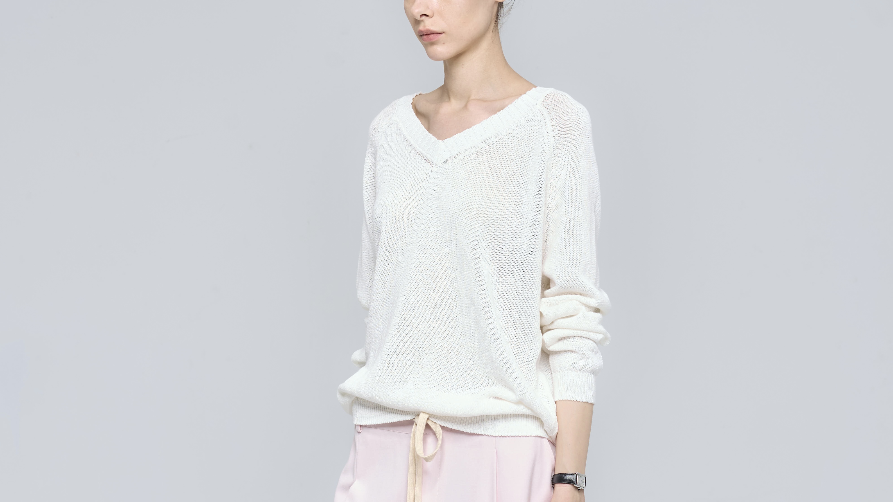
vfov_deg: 9.0
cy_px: 497
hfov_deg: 16.0
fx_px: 3173
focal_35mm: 134
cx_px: 445
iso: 200
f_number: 8
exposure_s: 1/125
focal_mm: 85
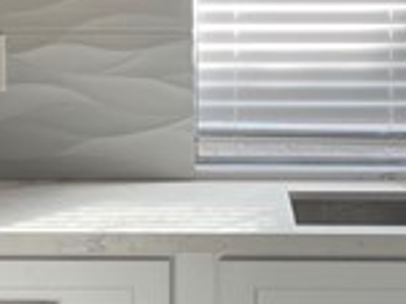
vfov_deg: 8.4
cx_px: 105
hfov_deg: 11.2
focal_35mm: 176
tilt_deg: -5.2
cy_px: 48
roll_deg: +0.3
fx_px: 2063
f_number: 1.6
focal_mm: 4.2
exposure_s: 1/208
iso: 32
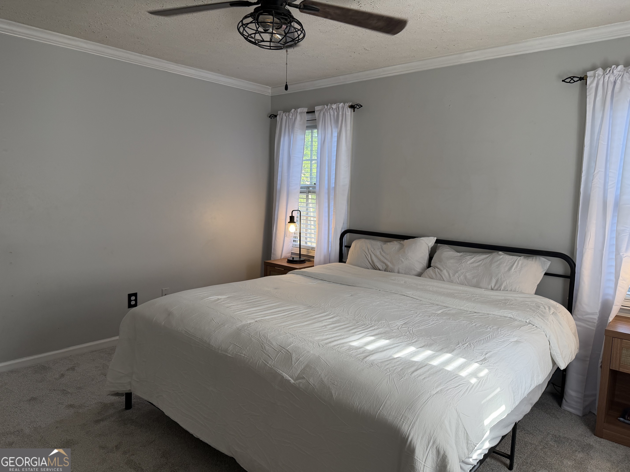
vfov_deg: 56.8
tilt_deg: -5.6
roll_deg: -0.5
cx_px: 315
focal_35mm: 24
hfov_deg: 71.6
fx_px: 437
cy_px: 236
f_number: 1.78
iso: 100
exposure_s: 1/193
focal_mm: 6.76
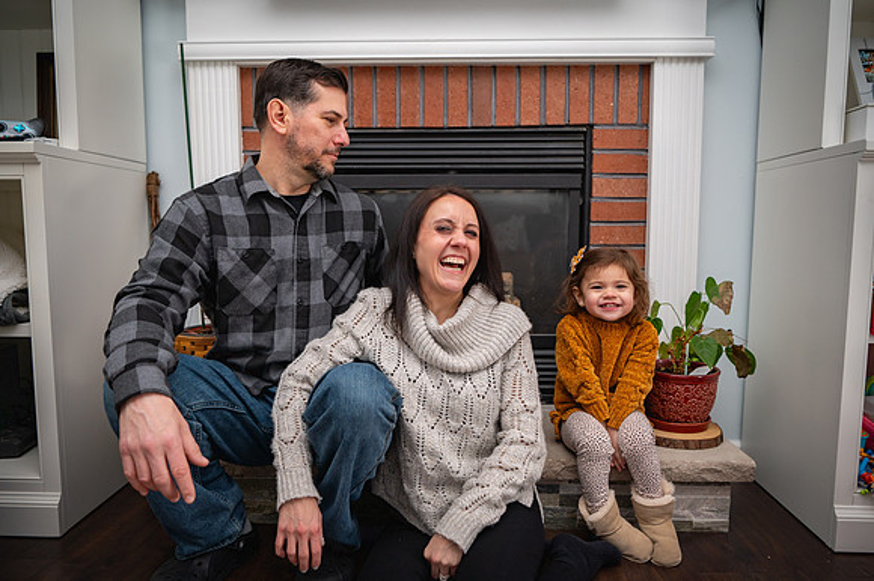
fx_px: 614
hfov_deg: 70.9
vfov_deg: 50.7
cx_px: 437
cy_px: 290
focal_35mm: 25
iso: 200
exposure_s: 1/125
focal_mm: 24
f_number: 2.8
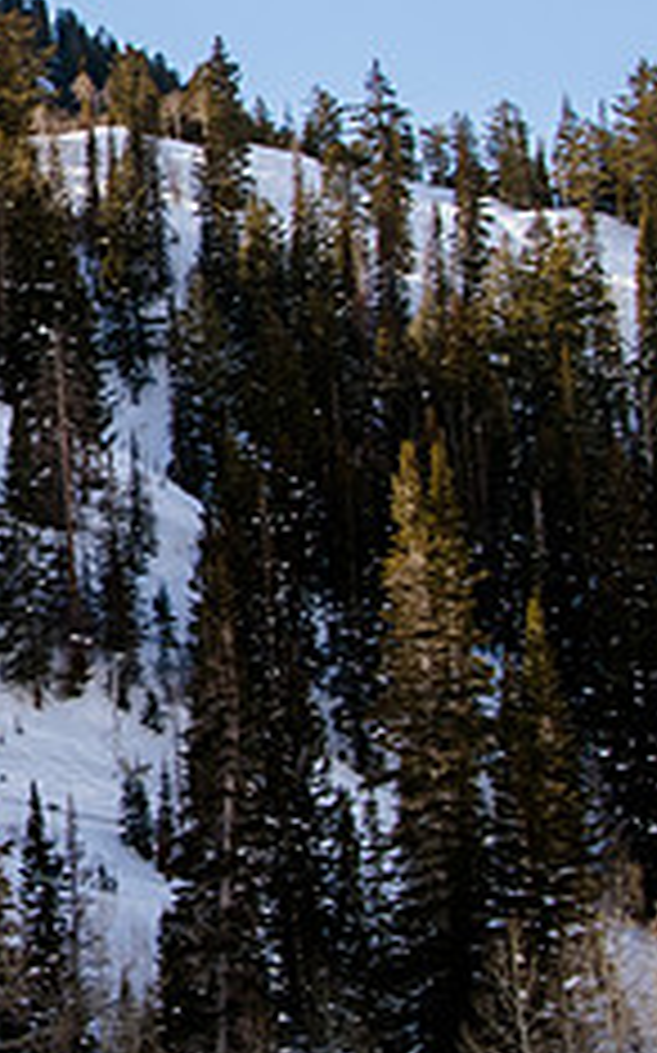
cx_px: -334
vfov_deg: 15.9
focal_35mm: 131
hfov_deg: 9.7
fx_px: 3758
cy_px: 387
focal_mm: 28
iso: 400
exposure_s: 1/800
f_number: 8
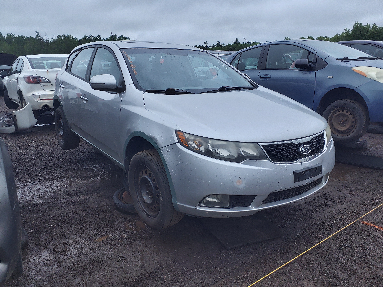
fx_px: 288
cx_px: 192
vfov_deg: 53.1
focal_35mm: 26
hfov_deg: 67.3
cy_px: 144
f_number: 1.9
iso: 40
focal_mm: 3.58
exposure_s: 1/240
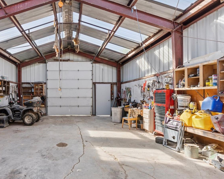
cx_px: 71
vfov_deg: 60.8
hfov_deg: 70.0
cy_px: 95
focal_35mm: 23
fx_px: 152
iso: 400
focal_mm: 17
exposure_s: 1/160
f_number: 9
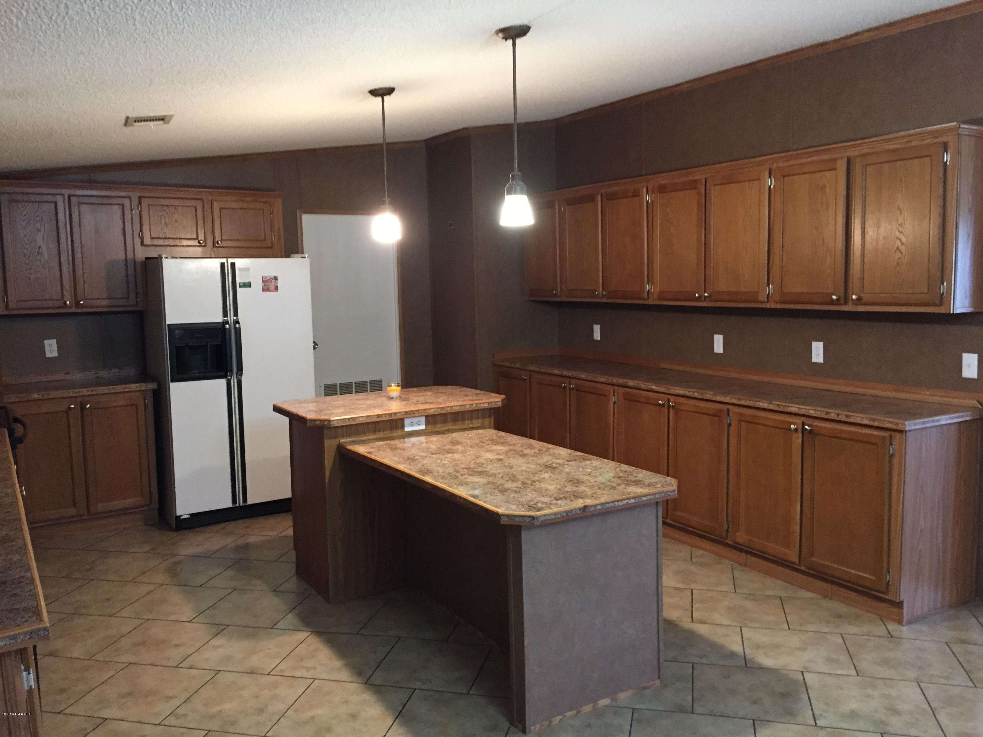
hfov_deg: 61.7
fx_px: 824
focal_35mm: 29
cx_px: 492
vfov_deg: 48.2
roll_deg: +1.1
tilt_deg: -6.1
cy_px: 368
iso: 250
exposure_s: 1/17
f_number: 2.2
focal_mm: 4.15
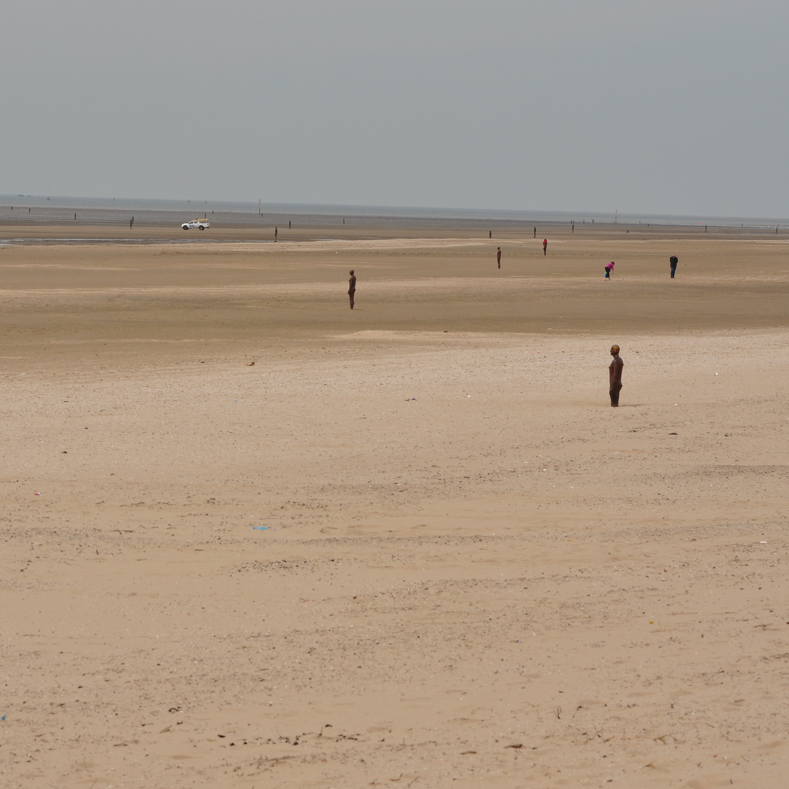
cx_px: 256
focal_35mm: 202
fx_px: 5200
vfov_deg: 8.7
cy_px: 395
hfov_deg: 8.7
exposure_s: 1/800
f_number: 8
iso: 200
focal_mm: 105
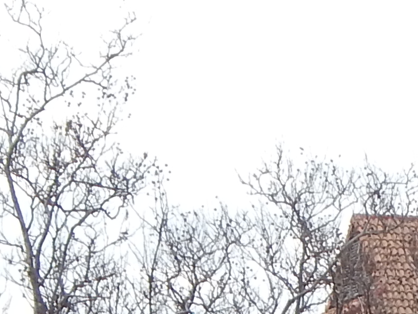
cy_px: 649
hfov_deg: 5.8
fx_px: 4081
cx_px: 614
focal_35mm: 338
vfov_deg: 4.3
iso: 125
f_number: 3.8
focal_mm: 9.7
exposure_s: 1/320
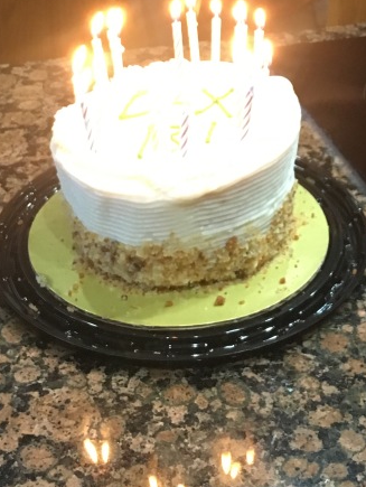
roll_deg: -3.4
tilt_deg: -19.2
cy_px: -29
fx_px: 999
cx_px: 307
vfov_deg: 25.6
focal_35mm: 71
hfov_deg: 20.5
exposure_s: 1/30
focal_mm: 4.15
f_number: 2.2
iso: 200
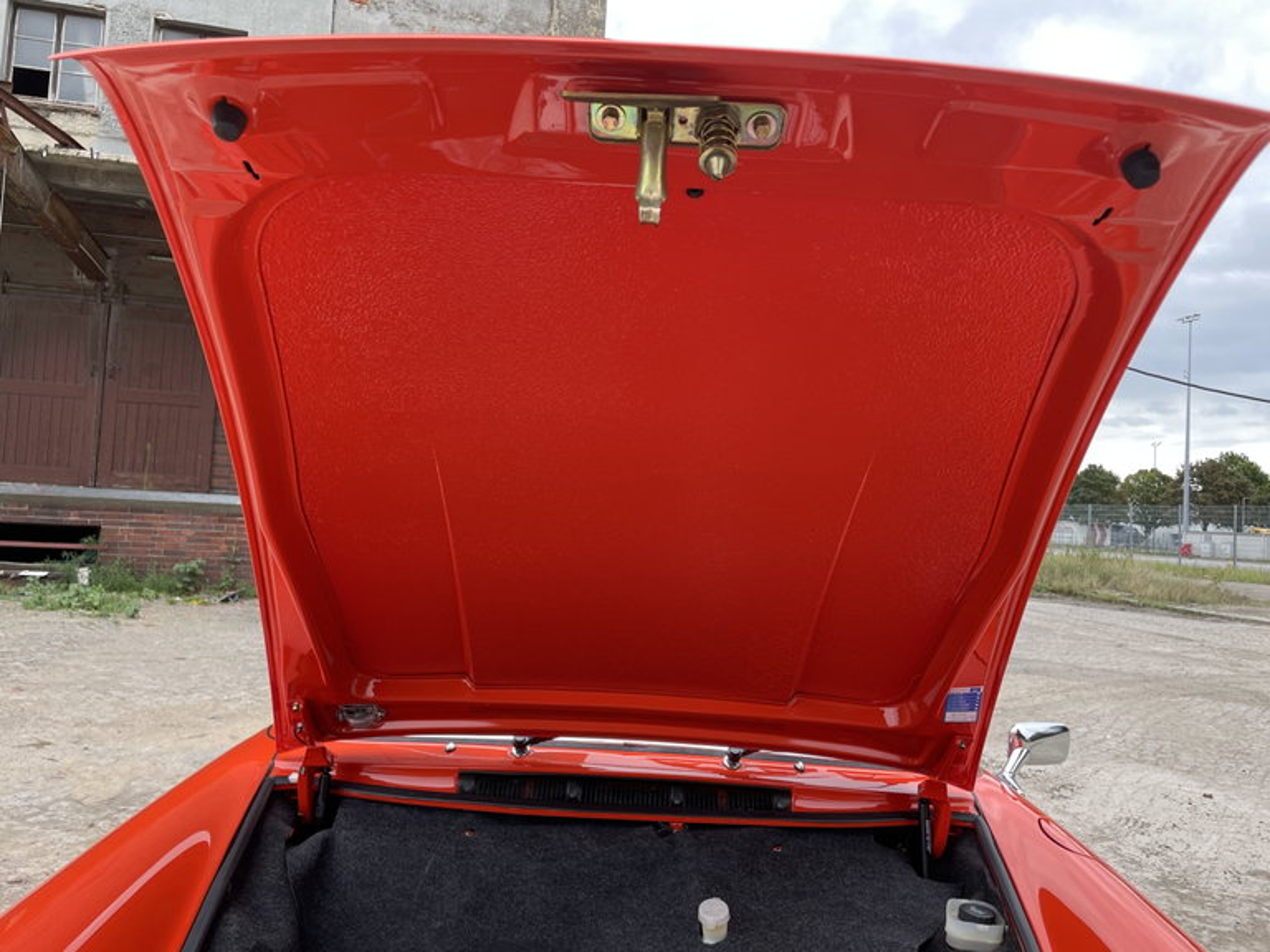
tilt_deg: +2.9
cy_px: 476
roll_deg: -3.2
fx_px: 954
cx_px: 635
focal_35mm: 26
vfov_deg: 53.1
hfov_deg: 67.3
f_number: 1.6
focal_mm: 4.2
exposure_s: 1/193
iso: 32
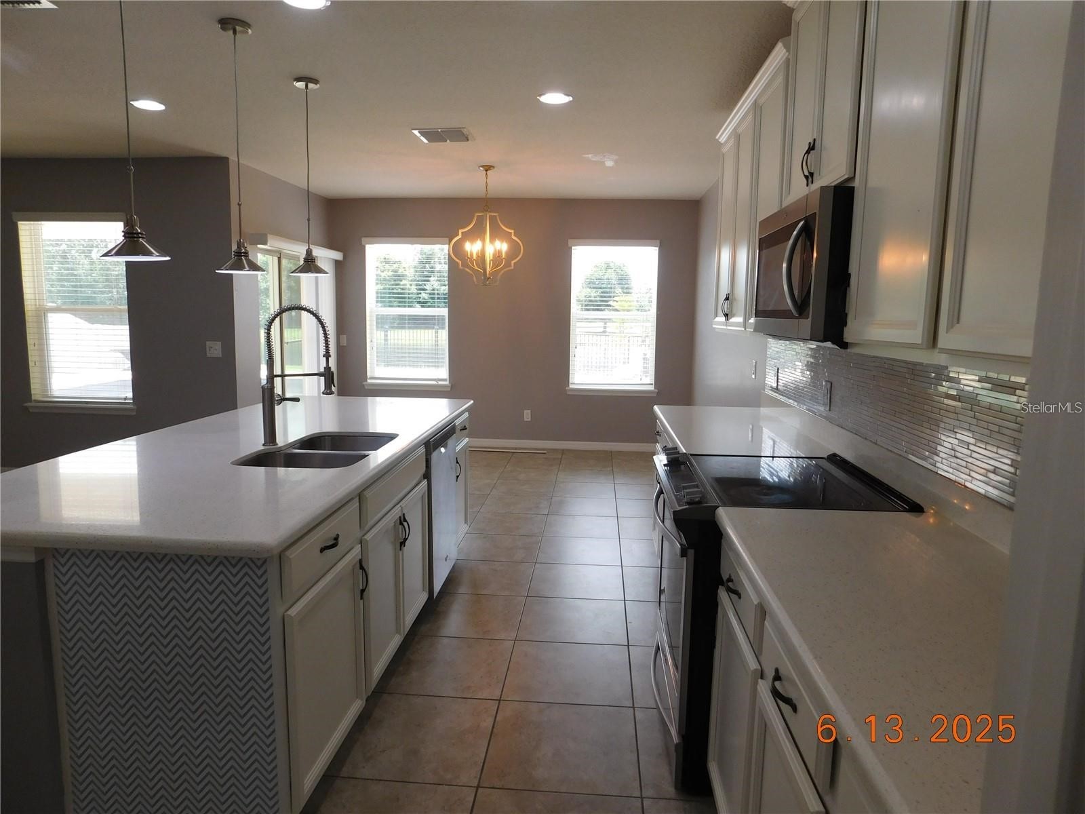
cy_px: 407
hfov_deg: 73.9
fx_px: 721
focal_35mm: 23
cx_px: 542
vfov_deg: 58.9
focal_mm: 4
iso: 125
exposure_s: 1/100
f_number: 3
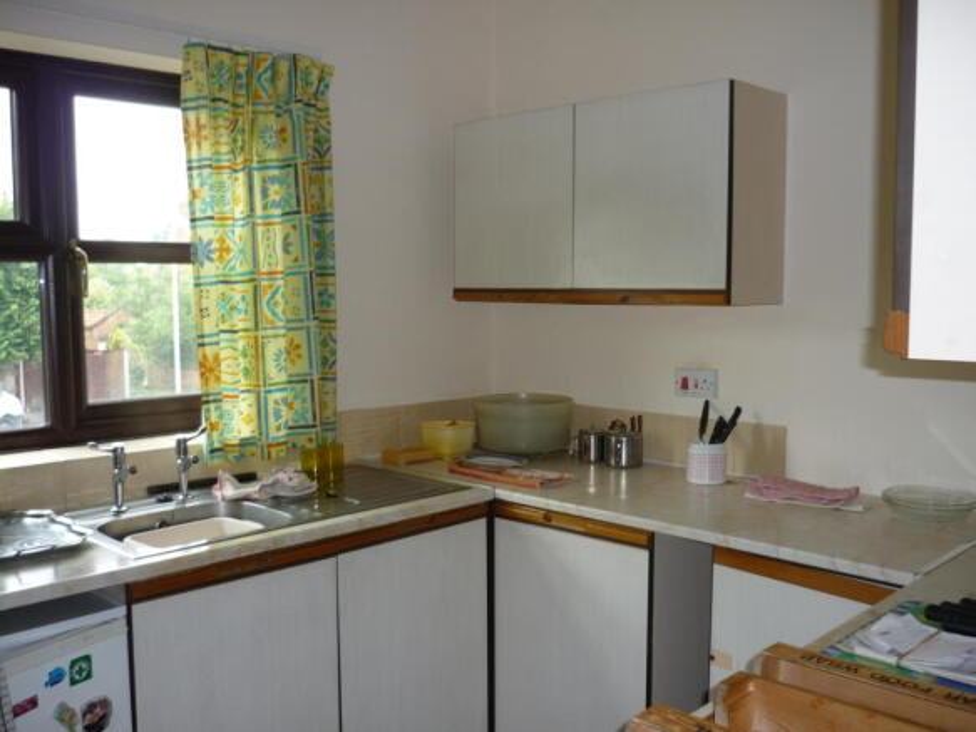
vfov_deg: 42.9
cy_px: 366
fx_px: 930
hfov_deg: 55.4
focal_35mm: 33
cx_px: 488
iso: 100
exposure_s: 1/30
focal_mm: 5.5
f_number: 2.8
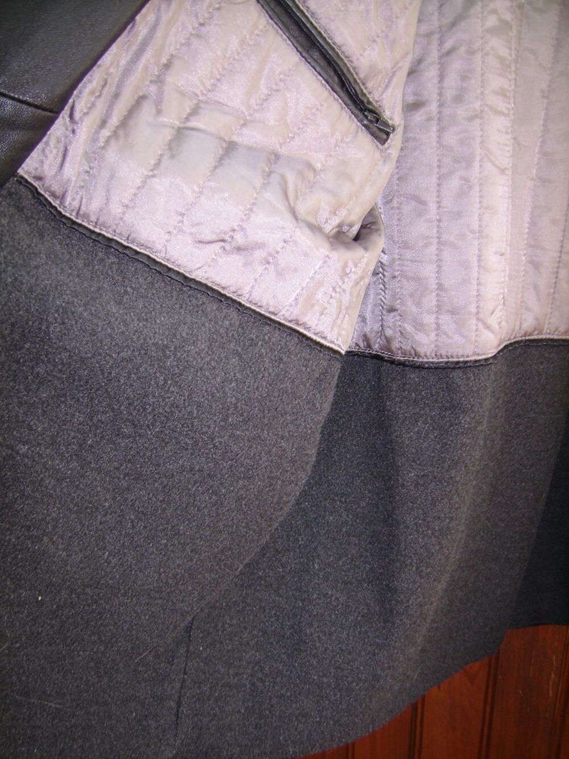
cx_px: 284
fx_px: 767
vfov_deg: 52.6
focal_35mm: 35
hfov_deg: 40.7
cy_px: 380
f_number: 2.8
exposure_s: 1/30
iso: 50
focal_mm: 5.95
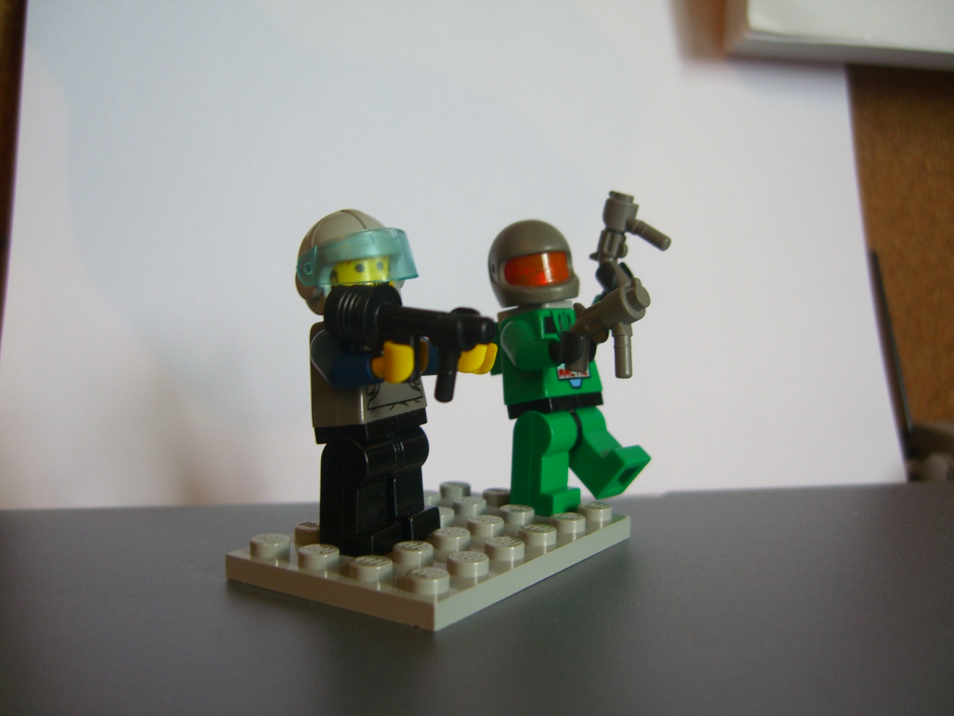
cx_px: 477
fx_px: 1047
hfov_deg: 49.0
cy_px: 358
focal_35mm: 38
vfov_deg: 37.7
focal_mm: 7.9
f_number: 2.8
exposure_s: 1/15
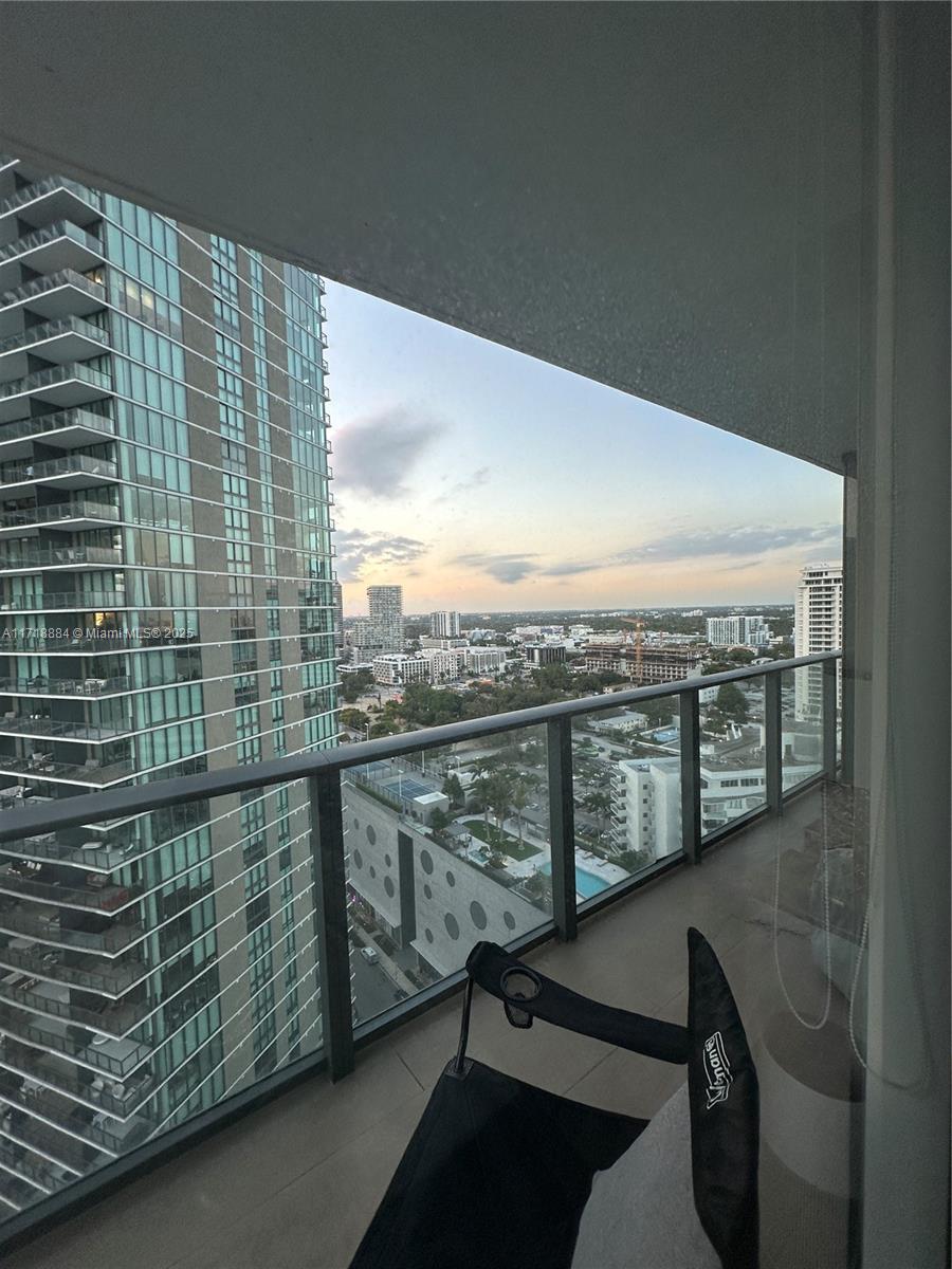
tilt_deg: -2.7
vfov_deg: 102.1
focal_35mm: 14
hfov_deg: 85.7
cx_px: 476
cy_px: 634
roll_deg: +1.0
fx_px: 513
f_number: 2.2
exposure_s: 1/120
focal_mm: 2.22
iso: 64
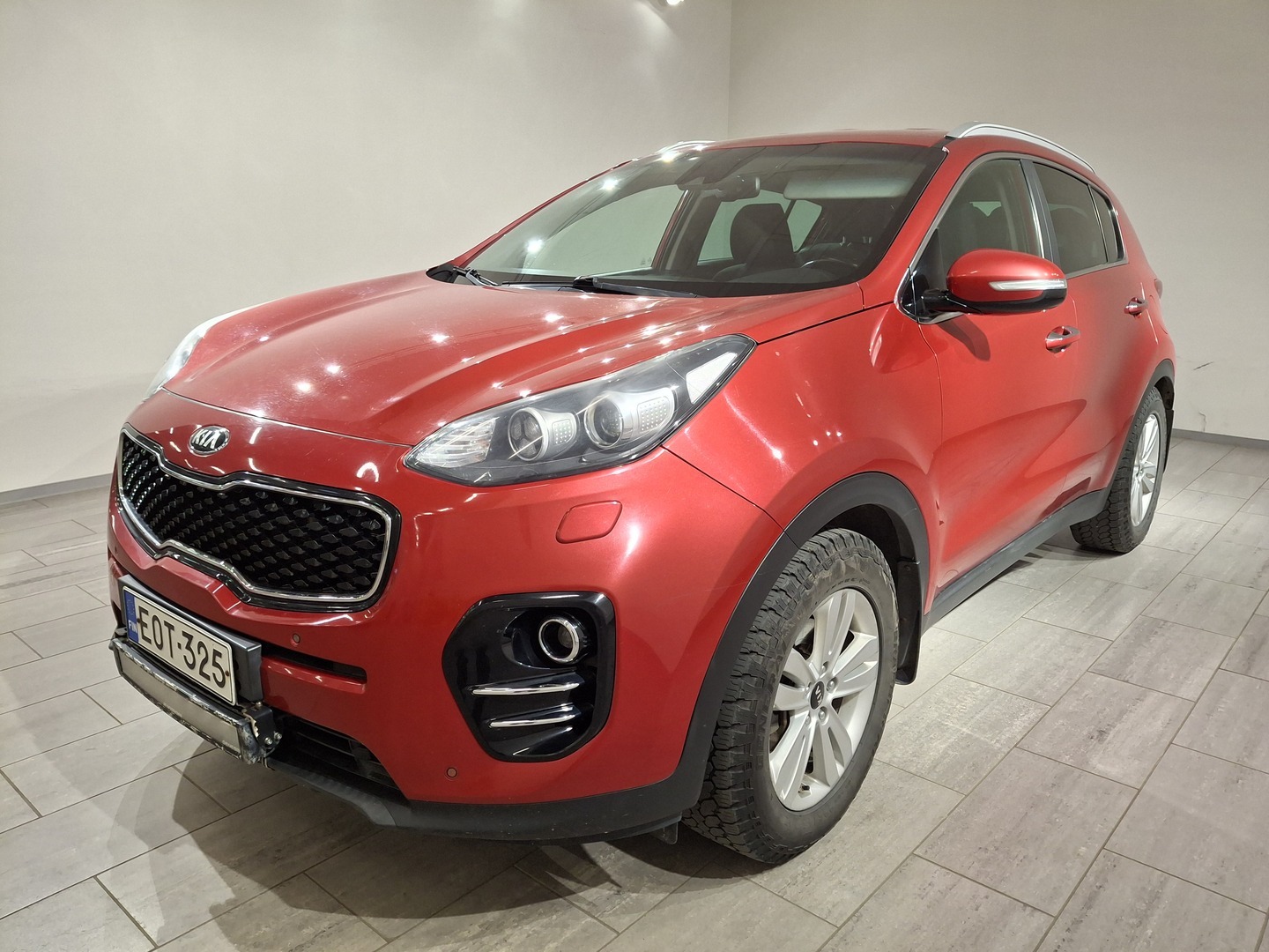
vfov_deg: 54.9
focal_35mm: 25
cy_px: 476
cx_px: 634
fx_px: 916
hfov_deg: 69.4
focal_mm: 4.69
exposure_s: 1/100
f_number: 1.8
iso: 125
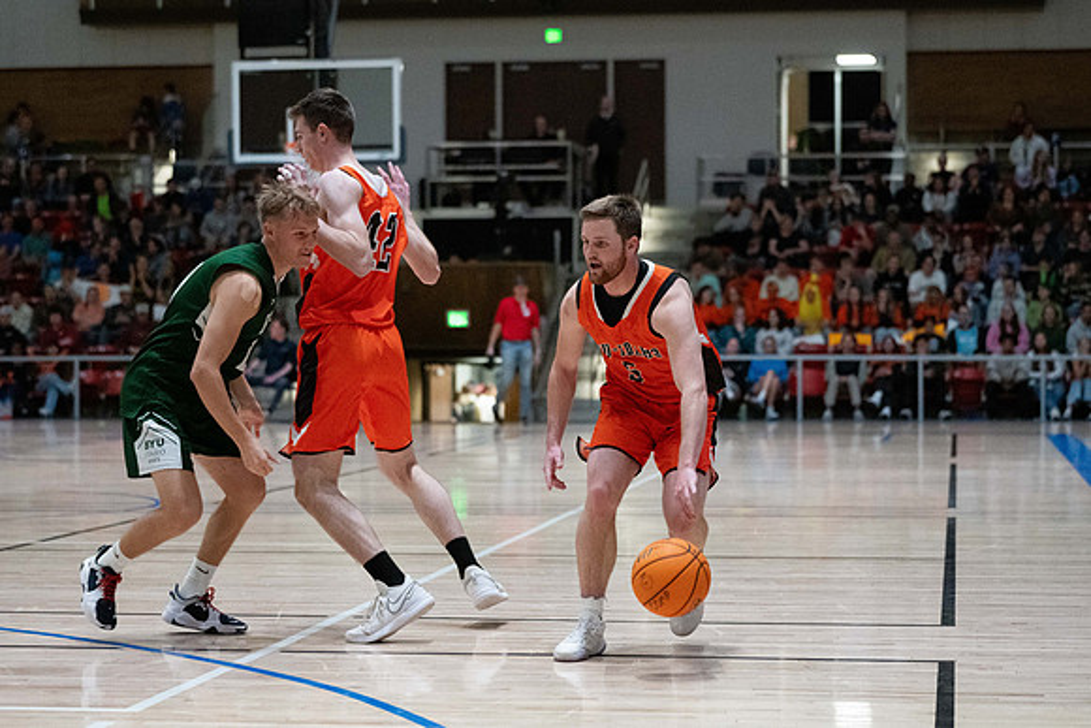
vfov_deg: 15.0
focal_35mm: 91
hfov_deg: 22.3
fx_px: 2767
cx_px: 555
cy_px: 365
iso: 10000
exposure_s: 1/800
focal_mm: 78
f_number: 2.8
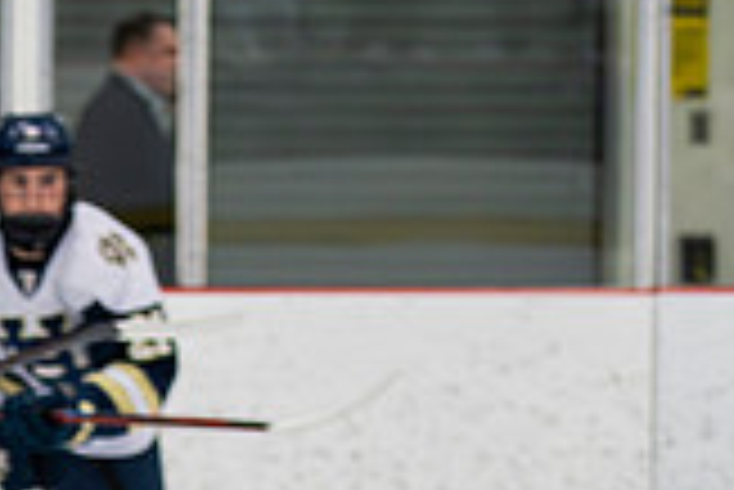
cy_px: 802
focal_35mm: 489
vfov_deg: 2.8
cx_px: -289
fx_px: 9979
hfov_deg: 4.2
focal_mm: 80
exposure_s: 1/640
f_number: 3.2
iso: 2000
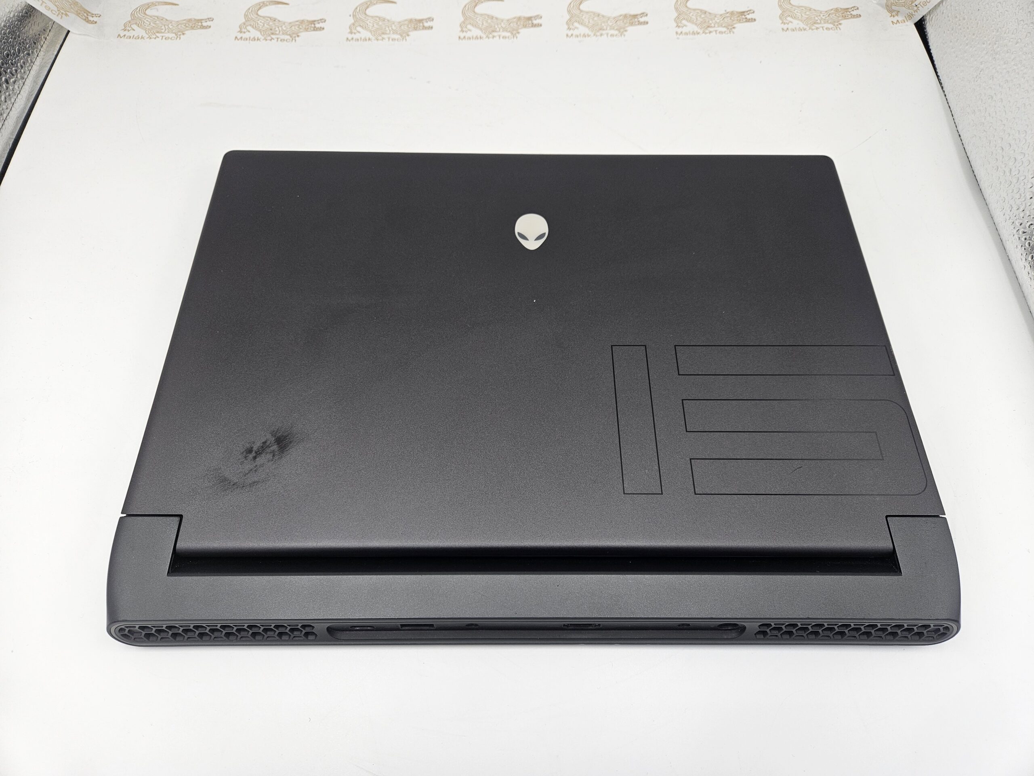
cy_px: 388
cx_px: 517
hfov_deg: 73.9
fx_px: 687
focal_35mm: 23
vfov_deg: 58.9
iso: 40
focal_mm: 5.4
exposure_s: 1/169
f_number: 1.8
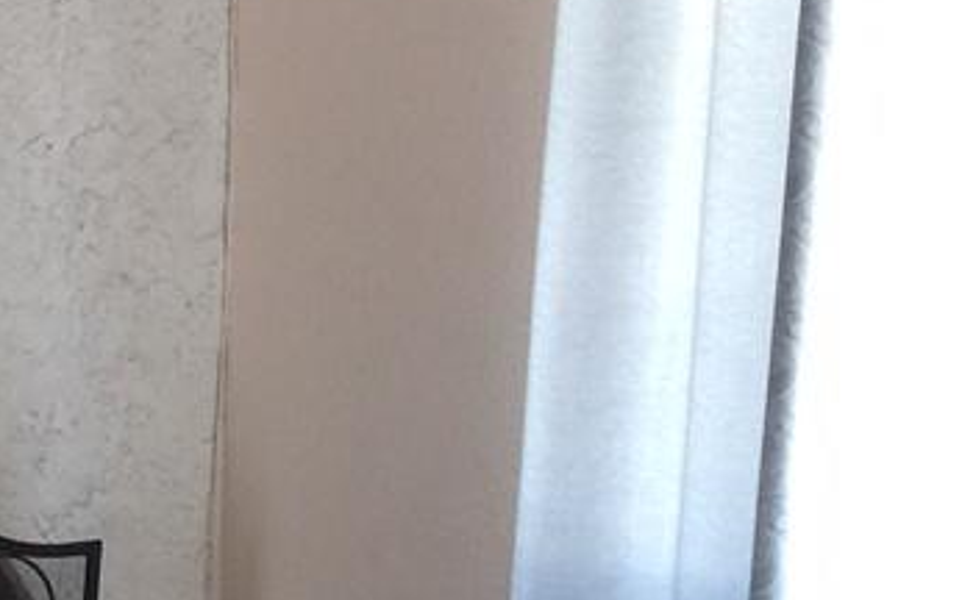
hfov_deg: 13.1
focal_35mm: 145
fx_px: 3800
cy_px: 592
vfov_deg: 9.0
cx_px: -762
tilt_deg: -6.0
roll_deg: -3.4
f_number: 2.2
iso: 40
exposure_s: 1/30
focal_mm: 4.15
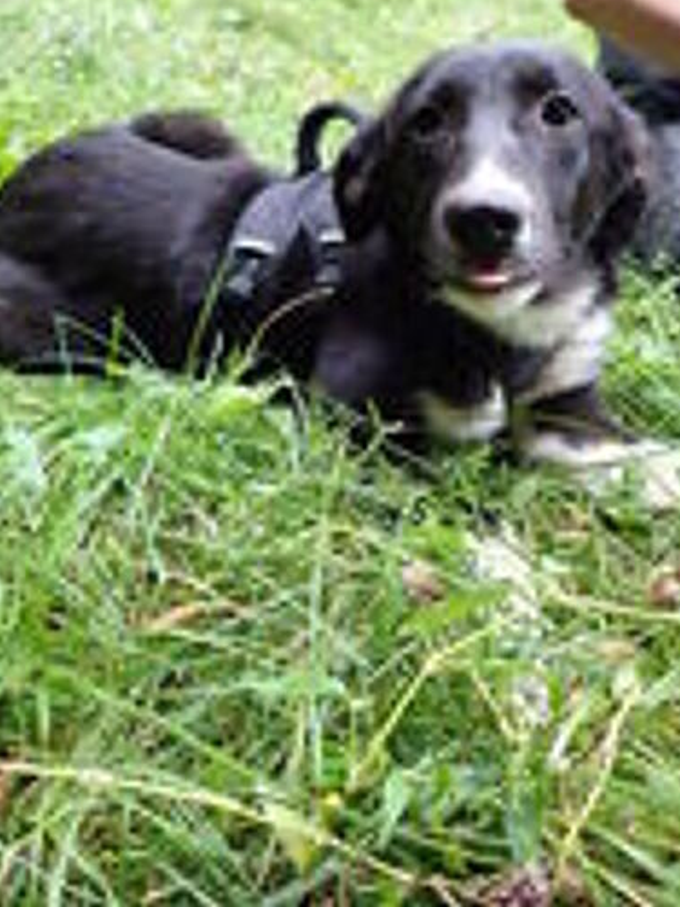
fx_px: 838
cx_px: 374
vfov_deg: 56.0
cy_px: 328
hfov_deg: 44.1
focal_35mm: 32
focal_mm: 4.5
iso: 320
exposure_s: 1/500
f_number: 2
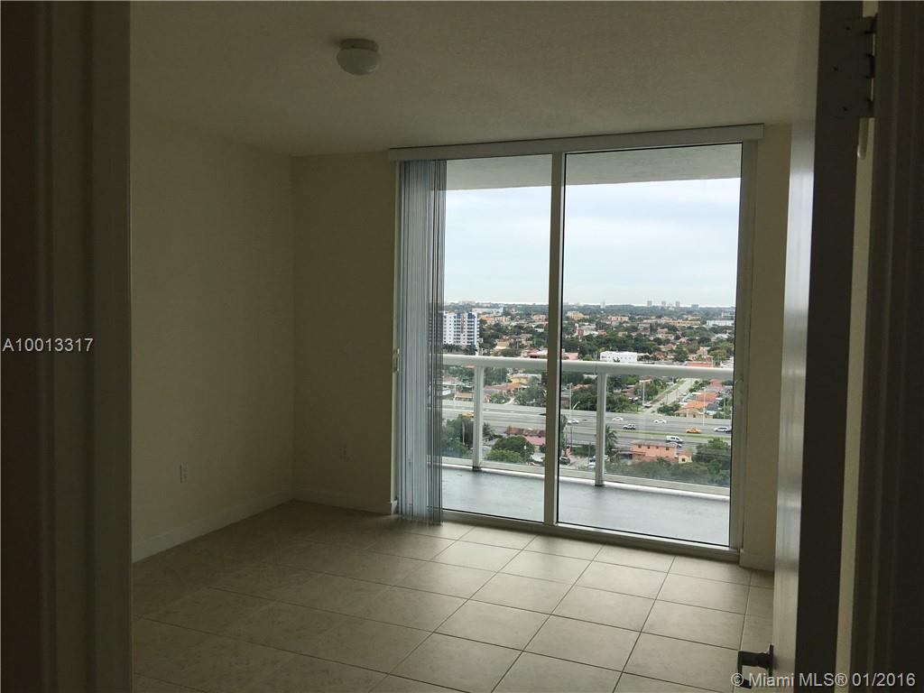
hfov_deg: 61.7
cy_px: 346
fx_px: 774
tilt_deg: -2.4
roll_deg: -1.9
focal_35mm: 29
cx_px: 462
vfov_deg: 48.2
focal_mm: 4.15
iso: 25
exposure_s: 1/615
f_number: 2.2
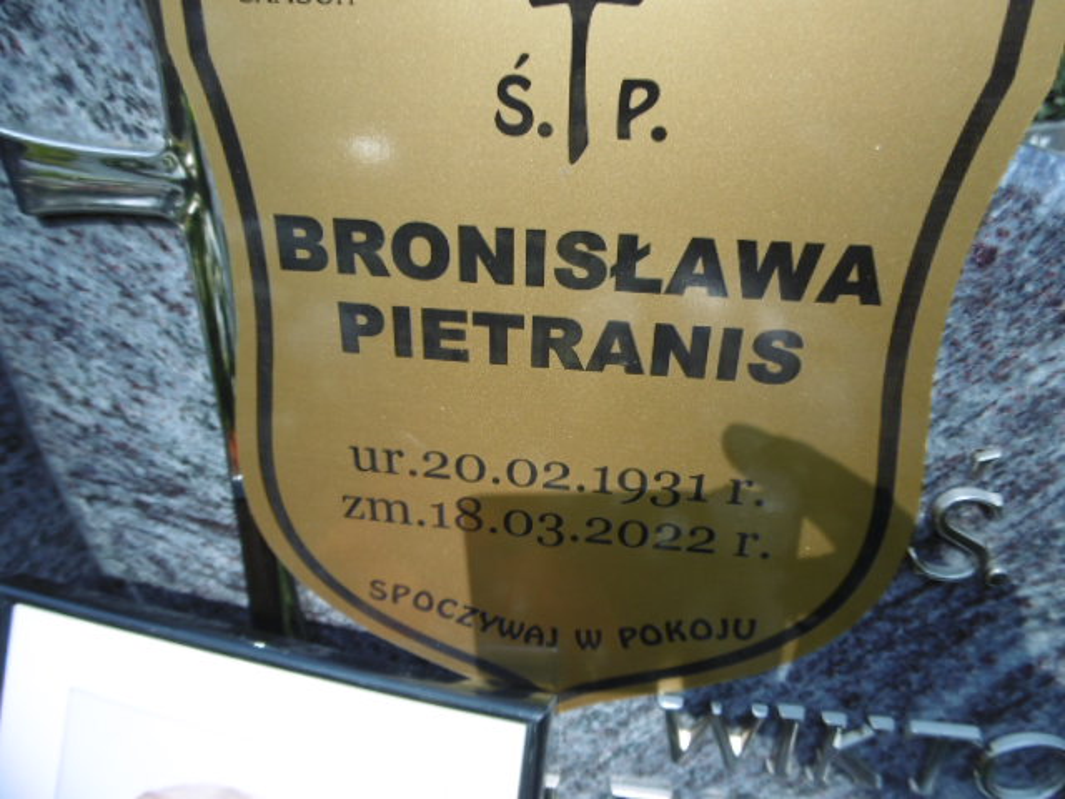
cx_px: 532
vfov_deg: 56.8
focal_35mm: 24
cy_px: 400
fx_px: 738
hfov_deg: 71.6
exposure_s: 1/320
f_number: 3.1
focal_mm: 4.3
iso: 100
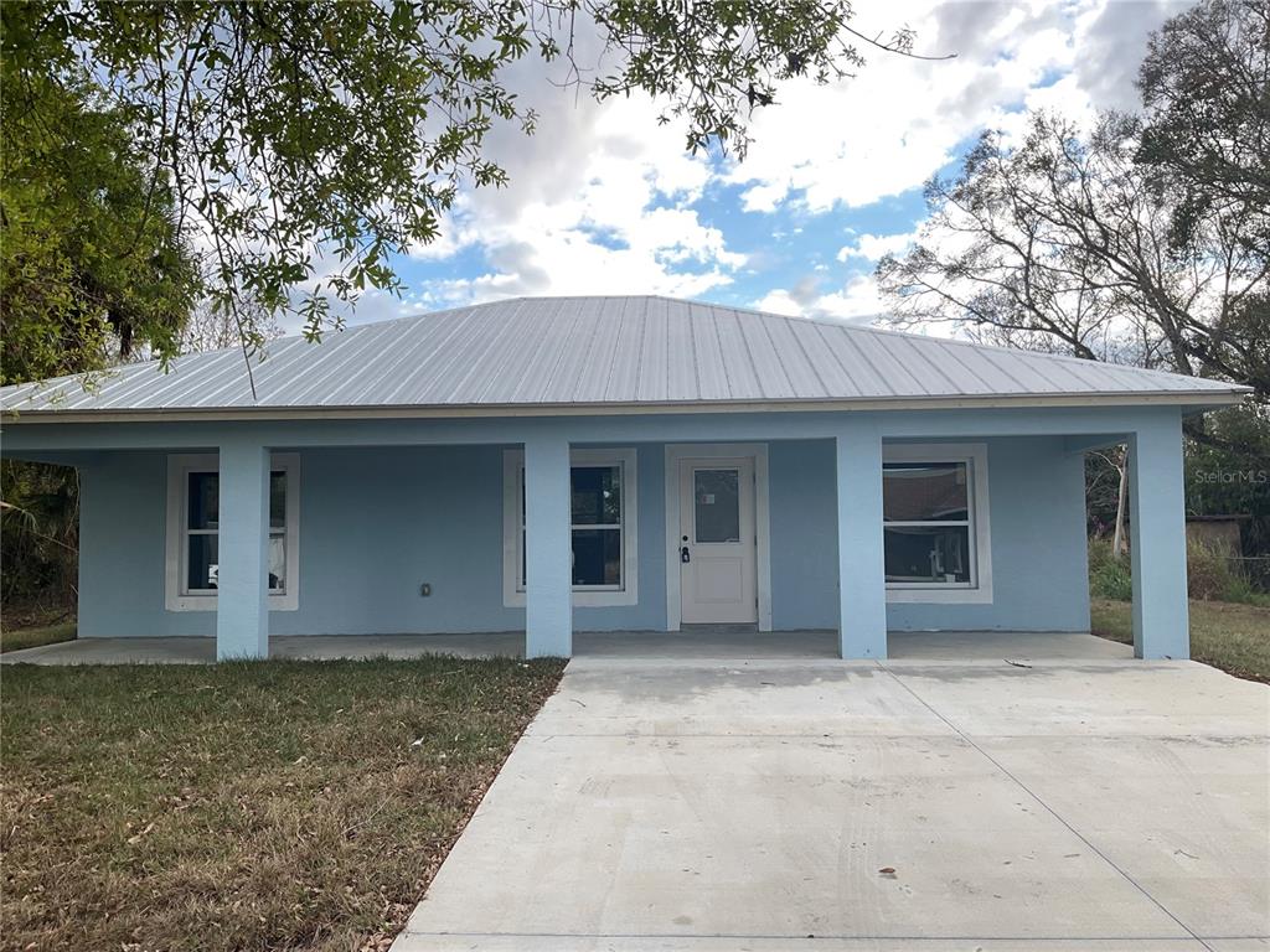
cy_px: 476
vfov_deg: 48.2
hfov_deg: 61.7
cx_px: 635
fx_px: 1064
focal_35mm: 29
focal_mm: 3
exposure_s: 1/202
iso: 16
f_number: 1.8
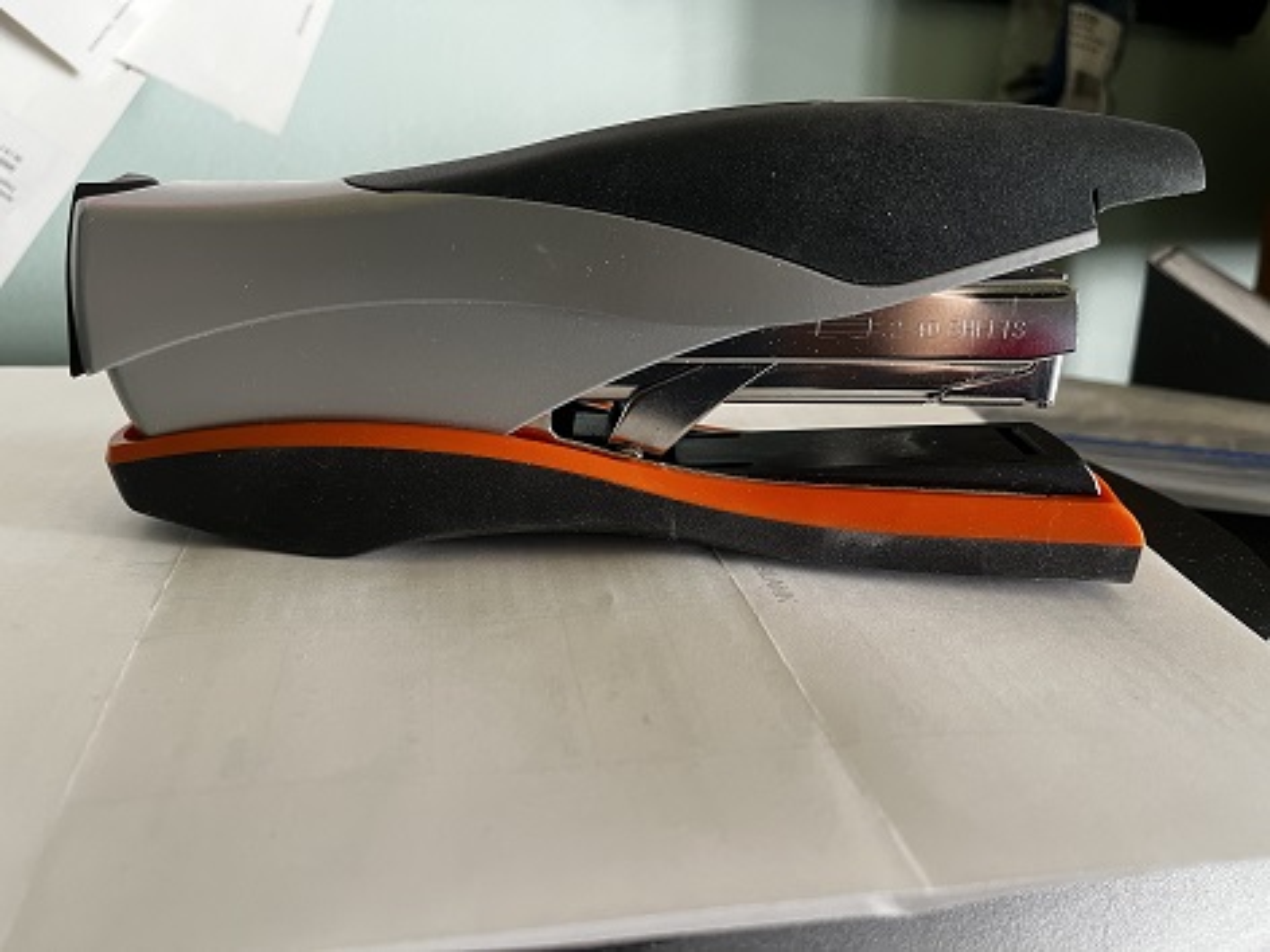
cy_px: 476
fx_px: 954
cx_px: 635
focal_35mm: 26
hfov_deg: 67.3
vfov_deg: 53.1
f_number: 1.6
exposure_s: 1/60
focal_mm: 5.1
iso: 200
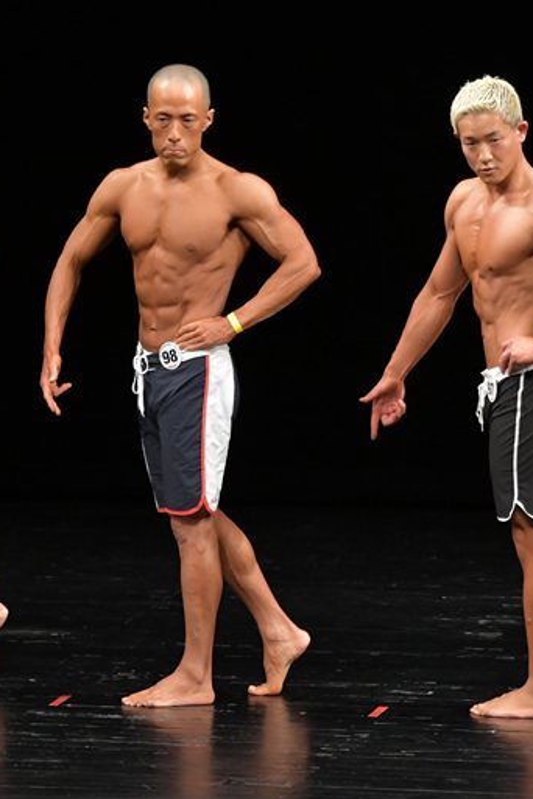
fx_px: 8550
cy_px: 400
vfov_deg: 5.4
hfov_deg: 3.6
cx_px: 138
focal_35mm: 385
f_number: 5.6
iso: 3200
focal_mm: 170
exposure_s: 1/400
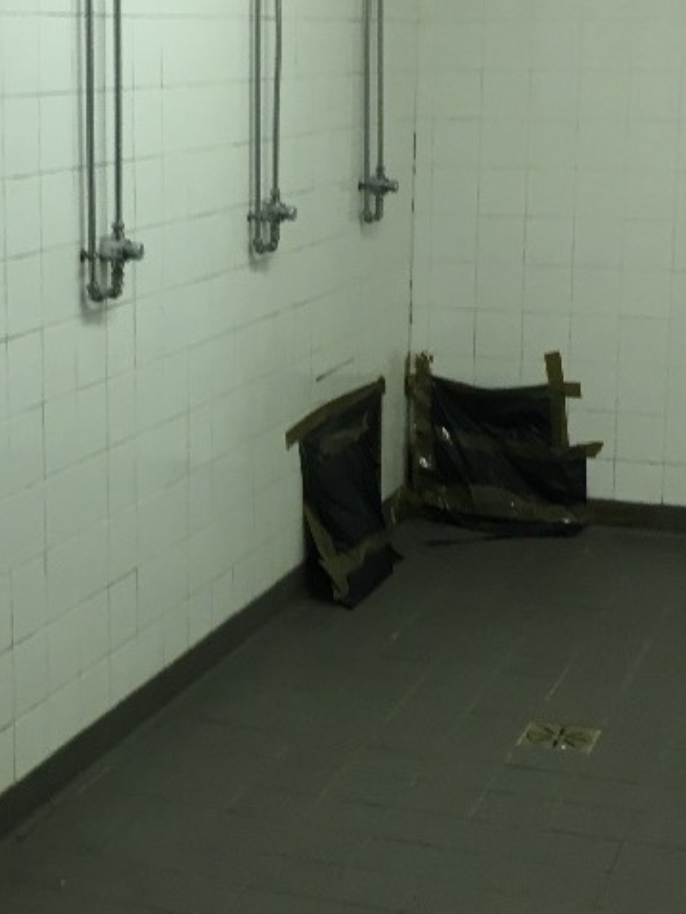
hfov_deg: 20.0
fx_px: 1928
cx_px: 178
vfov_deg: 26.7
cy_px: 406
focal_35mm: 73
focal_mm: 4.15
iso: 64
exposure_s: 1/33
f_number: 2.2
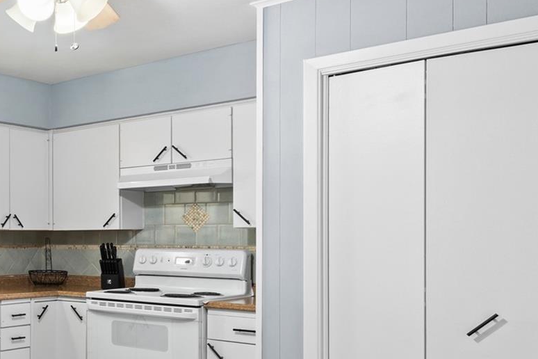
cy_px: 244
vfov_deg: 29.6
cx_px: -130
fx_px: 672
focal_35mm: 45
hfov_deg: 33.9
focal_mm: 17
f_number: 10
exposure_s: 2.5
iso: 400
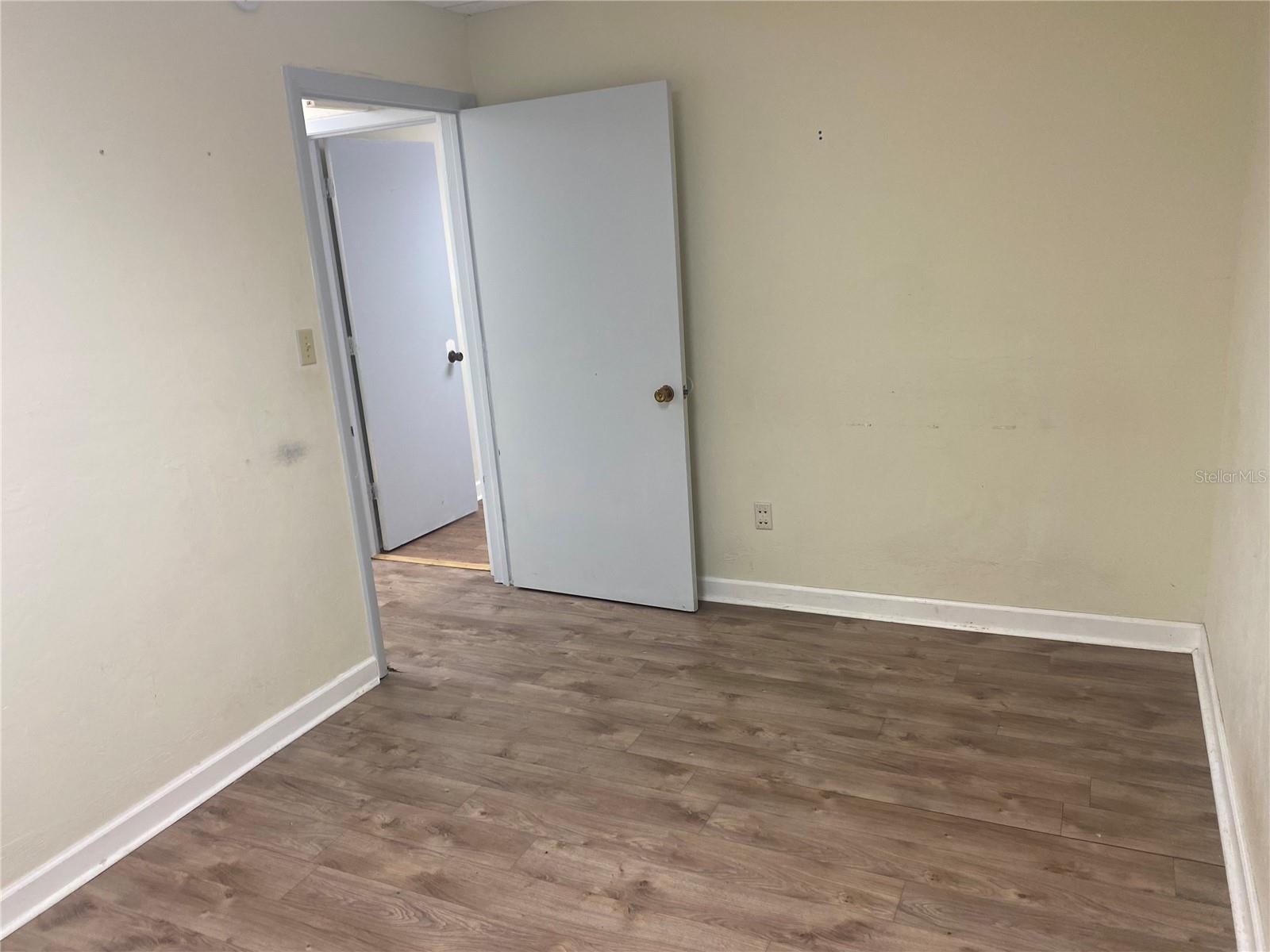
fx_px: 954
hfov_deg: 67.3
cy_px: 476
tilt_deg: -14.0
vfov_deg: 53.1
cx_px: 635
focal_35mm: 26
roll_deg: +4.2
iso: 80
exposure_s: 1/60
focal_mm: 4.25
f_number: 1.8
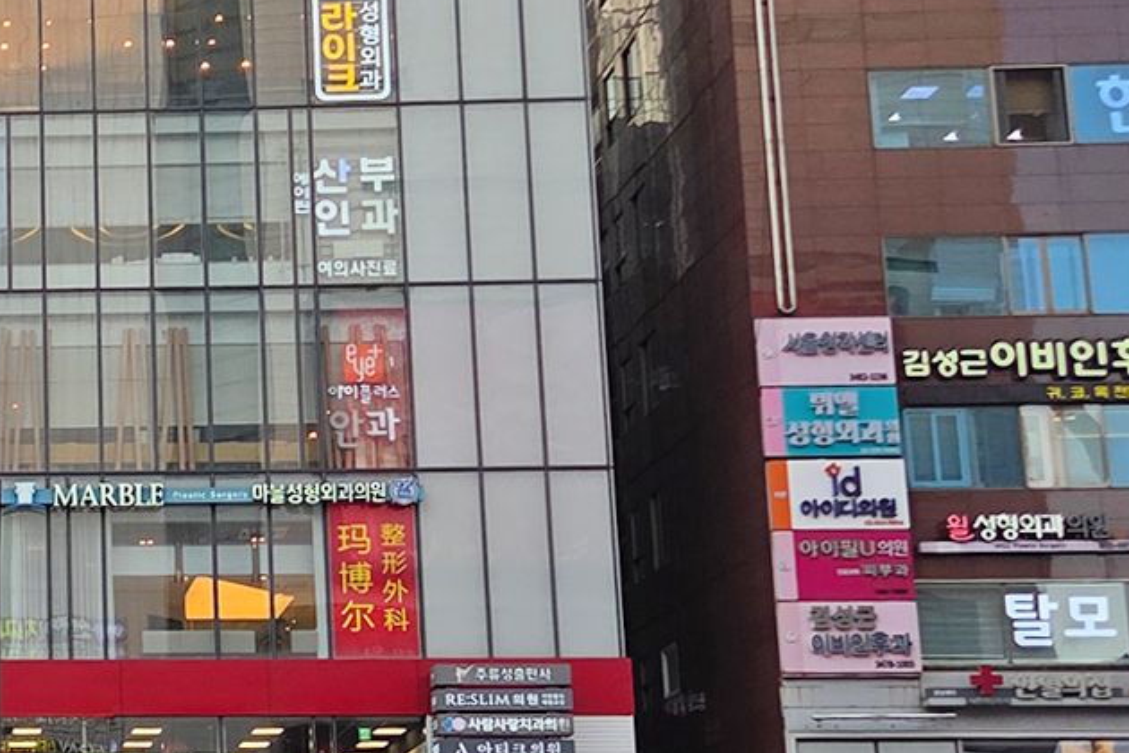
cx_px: -301
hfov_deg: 23.8
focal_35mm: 76
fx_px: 2383
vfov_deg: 17.8
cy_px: 599
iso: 40
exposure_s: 1/591
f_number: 1.8
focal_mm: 5.4
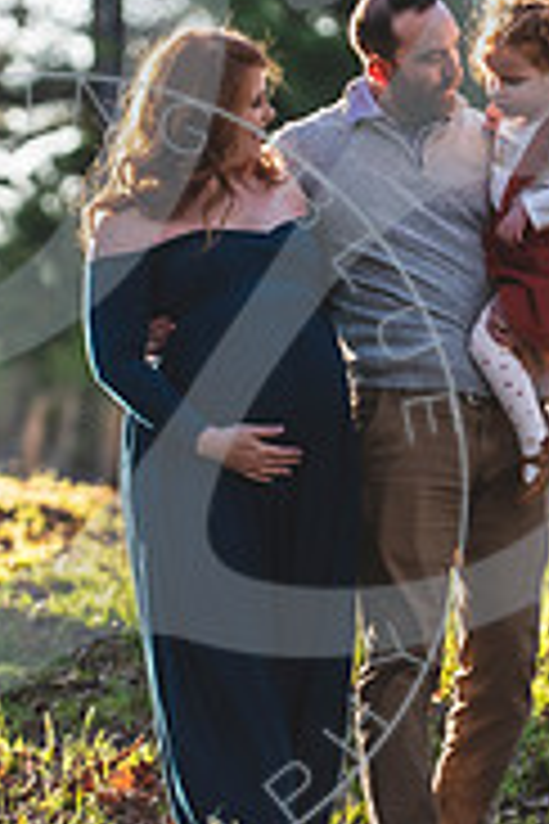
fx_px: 7297
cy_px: 149
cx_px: 252
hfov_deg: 4.3
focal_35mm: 319
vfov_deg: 6.5
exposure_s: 1/400
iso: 100
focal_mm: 130
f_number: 2.8
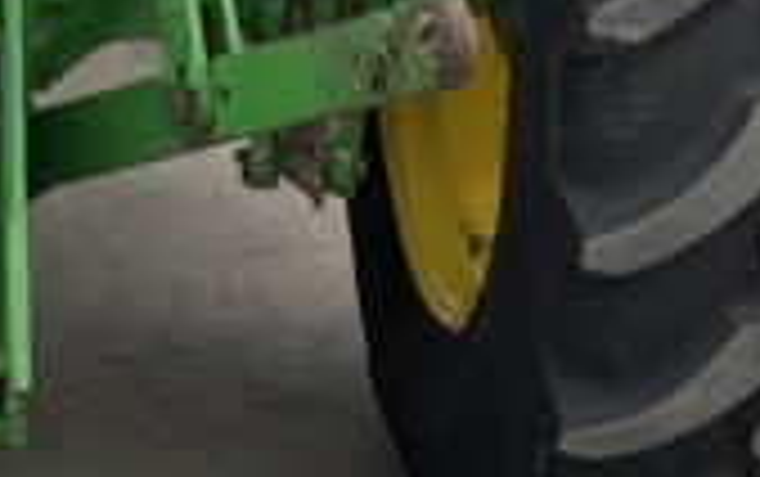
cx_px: 63
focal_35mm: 186
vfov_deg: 6.7
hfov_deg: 11.2
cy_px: -630
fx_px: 3856
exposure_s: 1/380
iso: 16
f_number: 1.8
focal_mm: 3
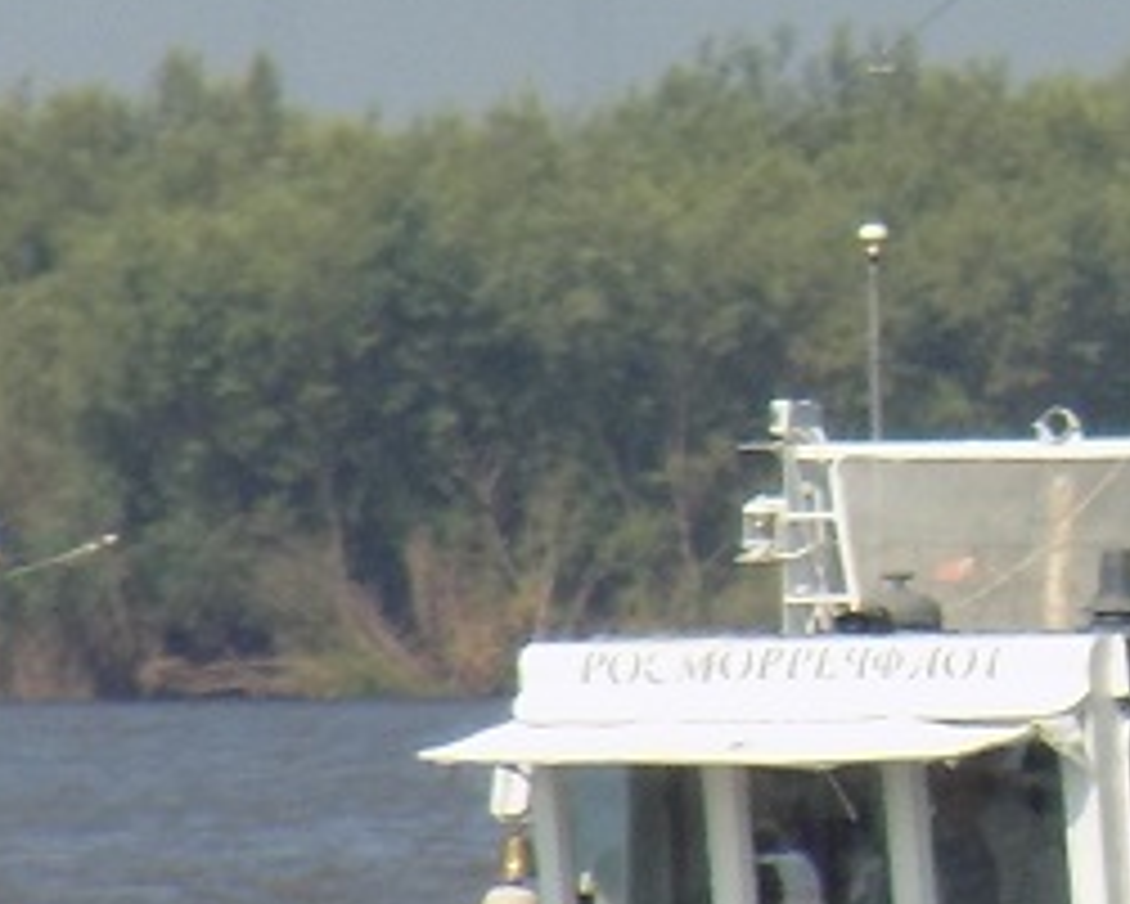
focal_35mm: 2816
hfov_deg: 0.7
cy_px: 940
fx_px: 94214
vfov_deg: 0.6
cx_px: 1727
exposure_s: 1/320
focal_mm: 104
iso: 80
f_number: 5.9
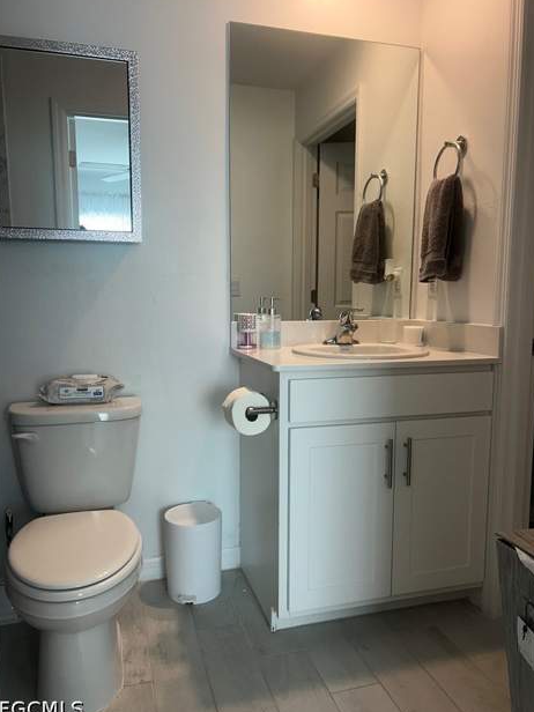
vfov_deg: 65.3
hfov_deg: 51.4
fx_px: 555
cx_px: 270
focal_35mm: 27
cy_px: 356
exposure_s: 1/120
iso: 80
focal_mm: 5.7
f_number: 1.5
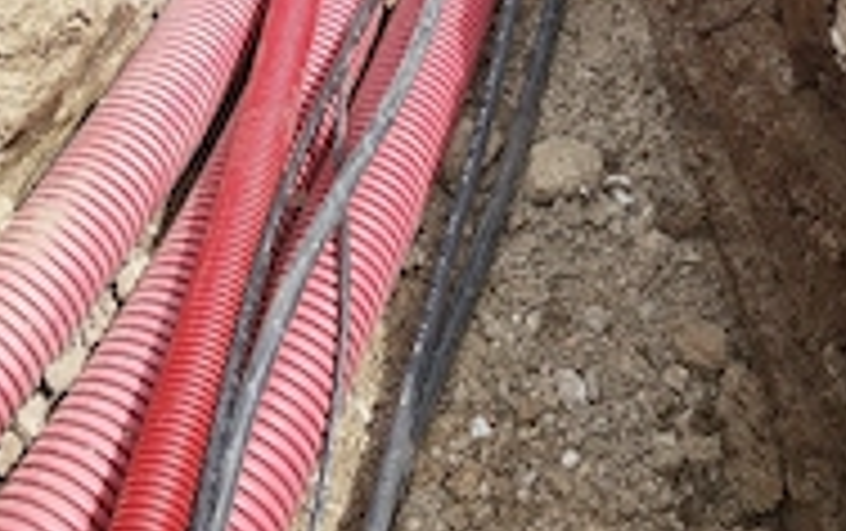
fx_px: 1247
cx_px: 387
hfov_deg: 37.5
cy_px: -248
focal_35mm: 54
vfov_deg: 20.8
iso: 50
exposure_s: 1/476
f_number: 1.89
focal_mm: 5.89
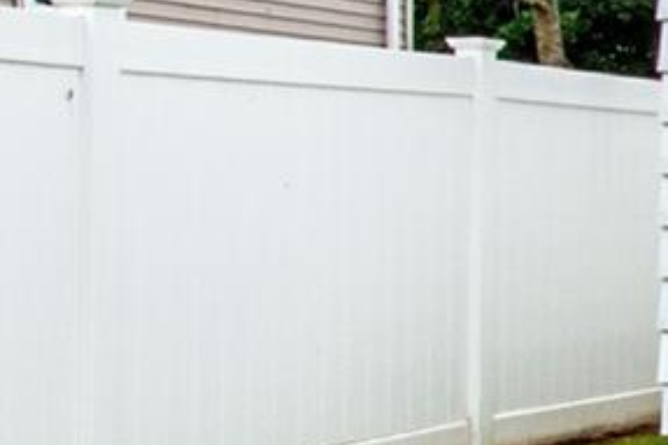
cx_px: 1490
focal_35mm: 107
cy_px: 160
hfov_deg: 14.4
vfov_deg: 12.8
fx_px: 1984
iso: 400
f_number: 16
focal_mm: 10
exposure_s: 1/60
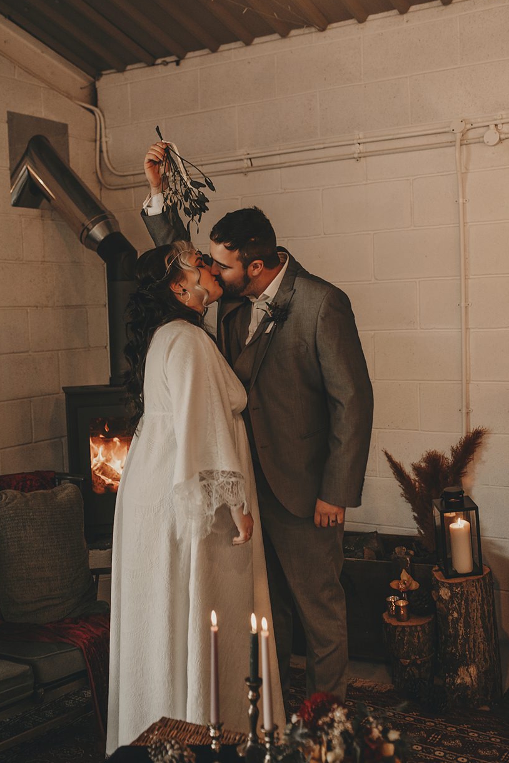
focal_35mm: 43
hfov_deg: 31.2
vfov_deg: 45.4
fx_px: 912
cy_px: 362
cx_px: 226
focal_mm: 35
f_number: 2
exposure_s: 1/200
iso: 500
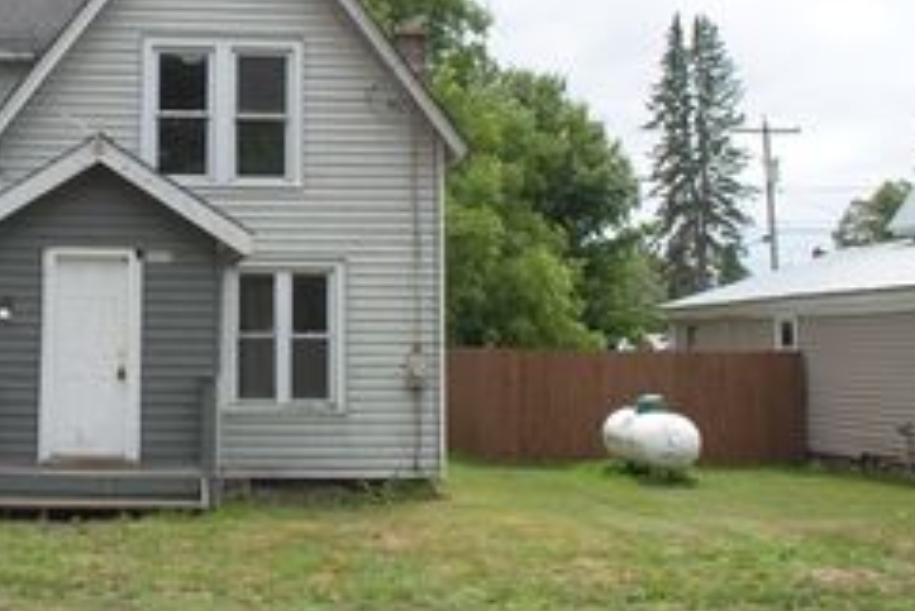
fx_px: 1424
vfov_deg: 24.0
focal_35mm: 56
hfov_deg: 34.6
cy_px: 173
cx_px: 190
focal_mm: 18
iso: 100
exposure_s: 1/200
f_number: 8
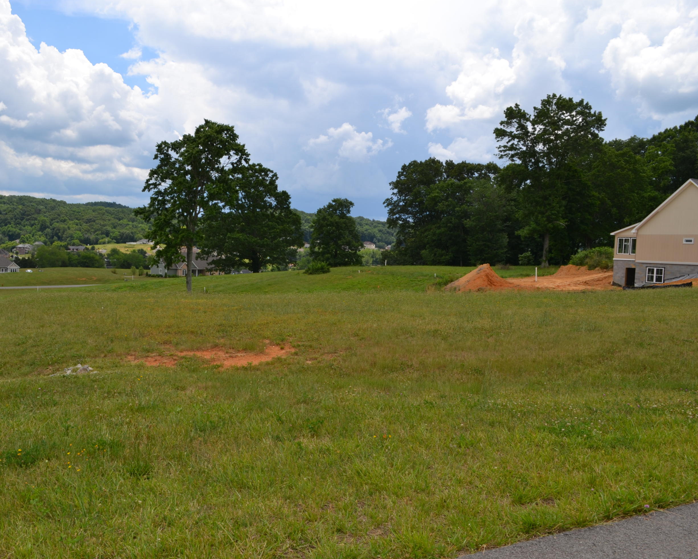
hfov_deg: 56.8
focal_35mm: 31
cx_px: 281
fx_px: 640
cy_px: 284
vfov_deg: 47.1
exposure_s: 1/200
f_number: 10
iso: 100
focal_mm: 18
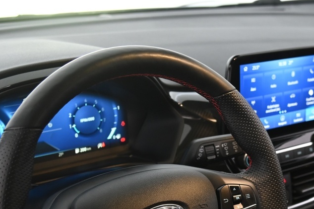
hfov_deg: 26.2
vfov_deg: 17.3
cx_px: 212
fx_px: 671
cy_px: 205
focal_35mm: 77
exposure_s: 1/13
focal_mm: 30
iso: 1000
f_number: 4
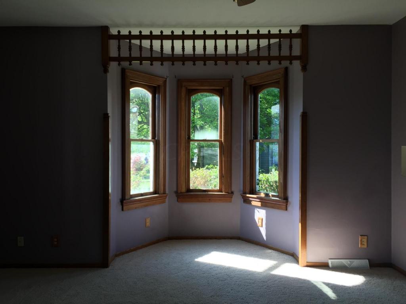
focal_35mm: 29
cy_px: 152
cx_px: 203
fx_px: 340
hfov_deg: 61.7
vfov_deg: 48.2
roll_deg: -0.4
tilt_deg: -1.1
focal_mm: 4.15
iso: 40
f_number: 2.2
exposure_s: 1/120
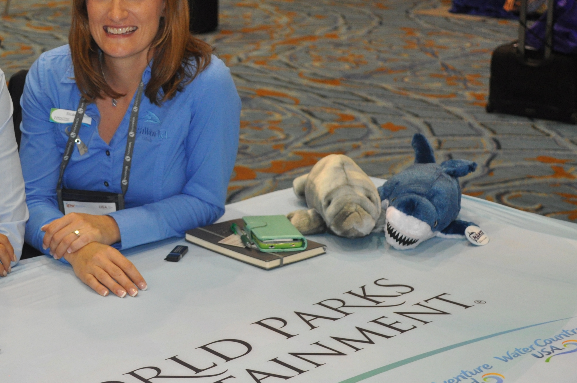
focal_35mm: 78
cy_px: 141
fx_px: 1246
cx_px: 109
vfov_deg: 17.5
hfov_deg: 25.6
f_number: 4
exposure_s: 1/60
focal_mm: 31
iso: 800
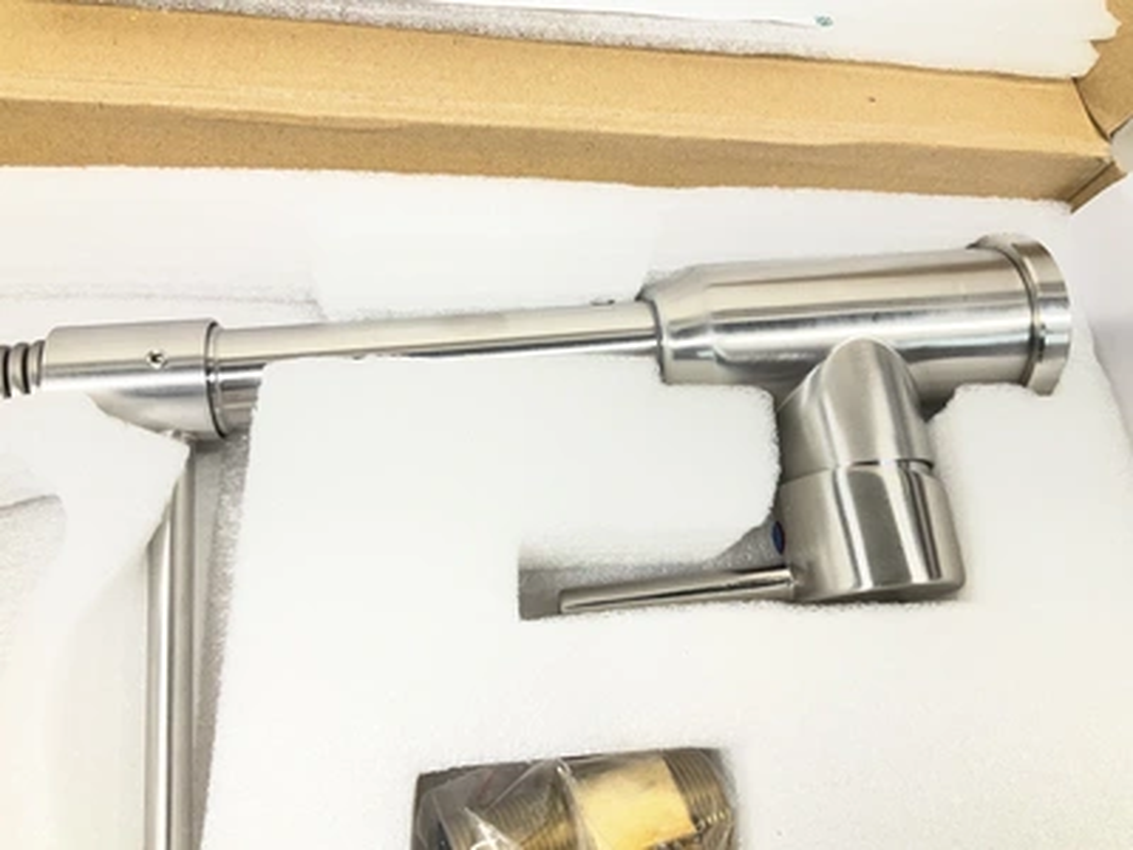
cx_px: 566
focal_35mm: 29
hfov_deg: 61.7
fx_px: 949
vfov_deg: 48.2
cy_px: 425
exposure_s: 1/120
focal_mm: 3
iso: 32
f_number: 1.8
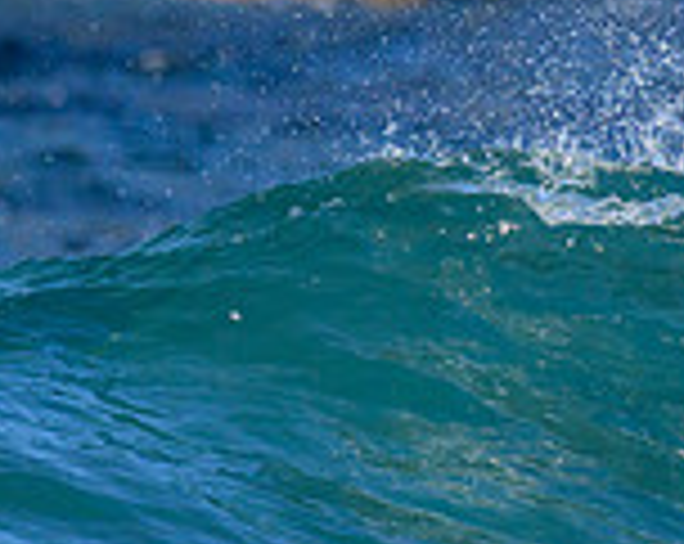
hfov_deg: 0.5
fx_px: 79587
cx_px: 1521
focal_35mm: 3939
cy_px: 465
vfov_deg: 0.4
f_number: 6.3
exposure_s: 1/2000
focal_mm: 800
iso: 450
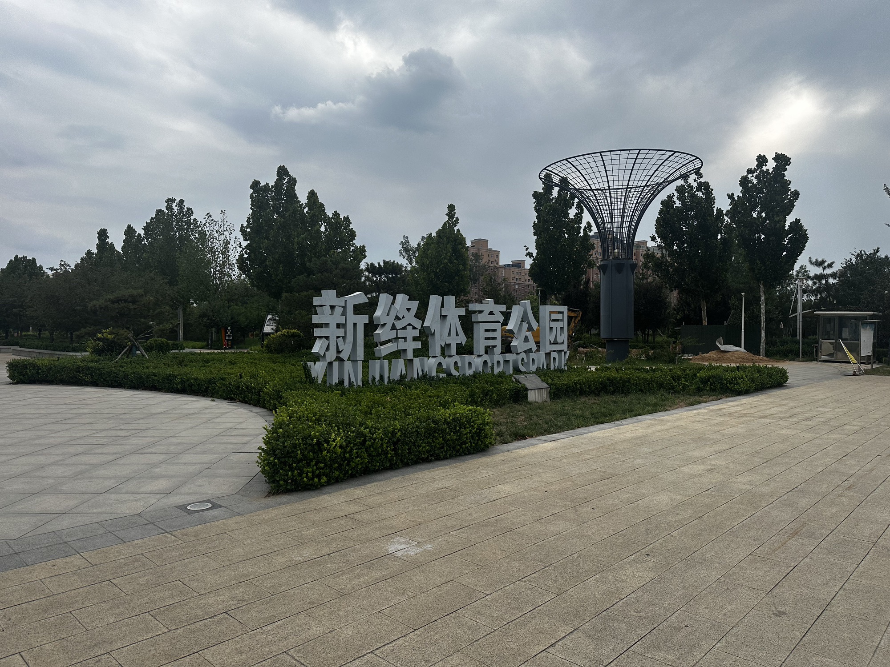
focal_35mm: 24
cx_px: 445
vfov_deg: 56.8
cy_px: 334
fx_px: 617
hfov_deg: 71.6
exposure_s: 1/6211
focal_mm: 6.86
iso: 80
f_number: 1.78
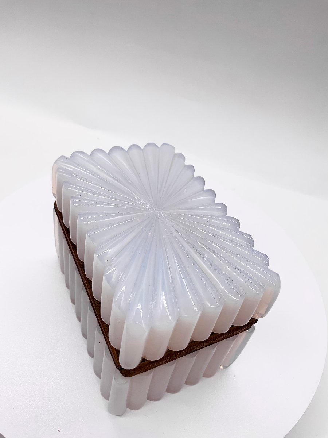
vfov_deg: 61.7
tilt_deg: -44.7
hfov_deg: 48.2
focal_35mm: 29
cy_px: 219
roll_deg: -10.6
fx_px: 366
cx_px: 164
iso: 16
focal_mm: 3
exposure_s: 1/606
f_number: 1.8
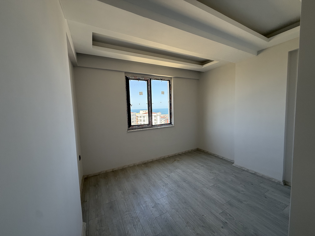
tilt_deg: -4.2
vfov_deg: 85.7
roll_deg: +1.2
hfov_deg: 102.1
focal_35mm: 14
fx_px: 127
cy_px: 118
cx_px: 158
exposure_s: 1/188
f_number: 2.2
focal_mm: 2.22
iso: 64
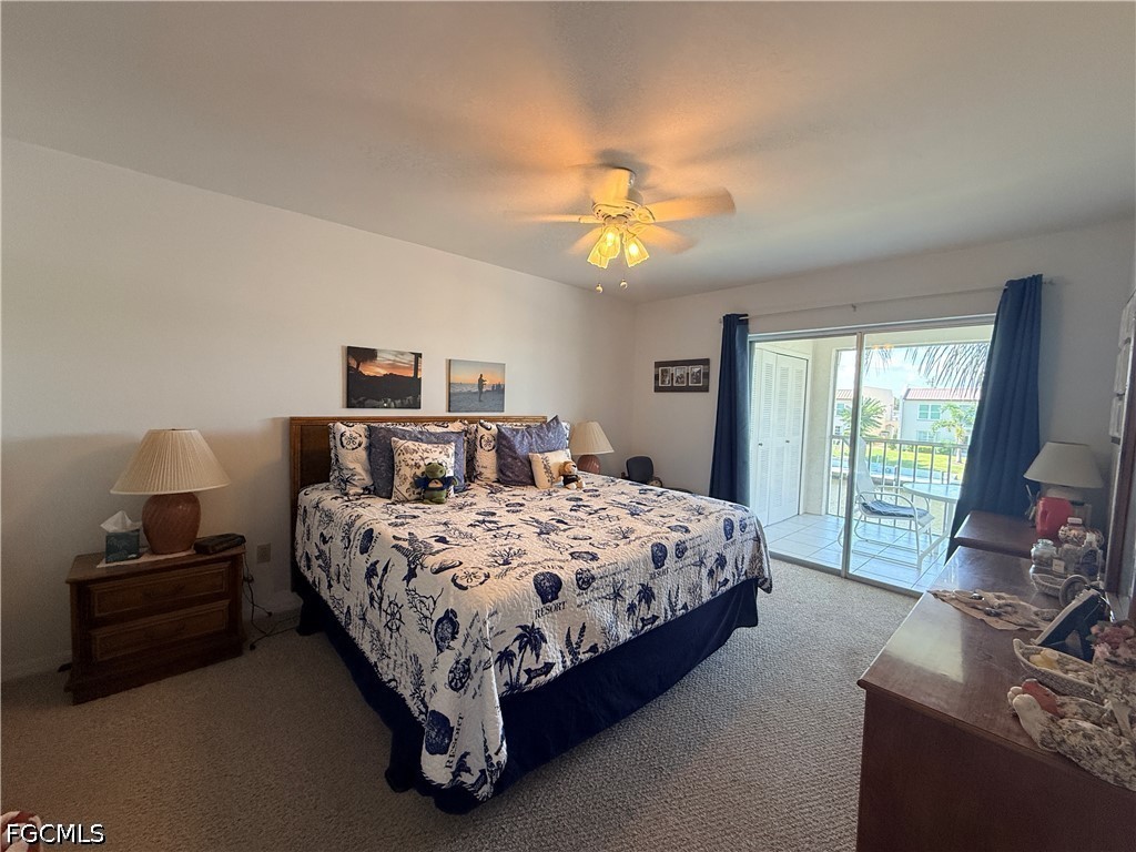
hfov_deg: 102.1
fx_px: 459
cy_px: 426
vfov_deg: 85.7
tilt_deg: -3.4
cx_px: 568
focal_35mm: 14
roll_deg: -2.2
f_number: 2.2
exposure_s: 1/120
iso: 250
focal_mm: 2.22
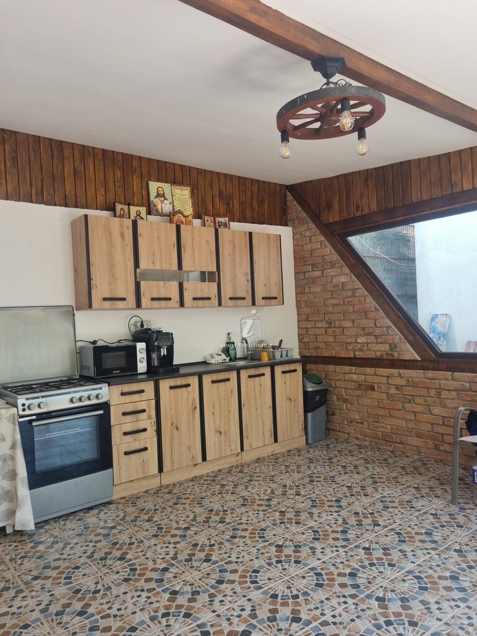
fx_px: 478
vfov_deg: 67.3
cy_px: 318
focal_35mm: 26
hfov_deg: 53.1
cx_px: 238
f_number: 1.8
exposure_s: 1/104
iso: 50
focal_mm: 5.4
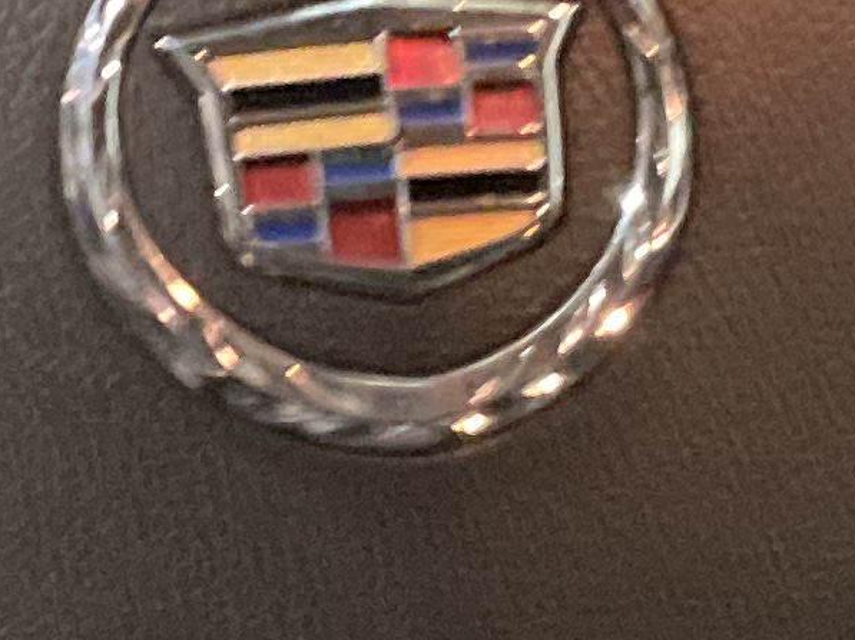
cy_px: 10
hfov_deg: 10.1
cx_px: 292
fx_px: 4838
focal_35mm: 196
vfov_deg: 7.5
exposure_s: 1/30
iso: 500
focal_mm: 3
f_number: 1.8
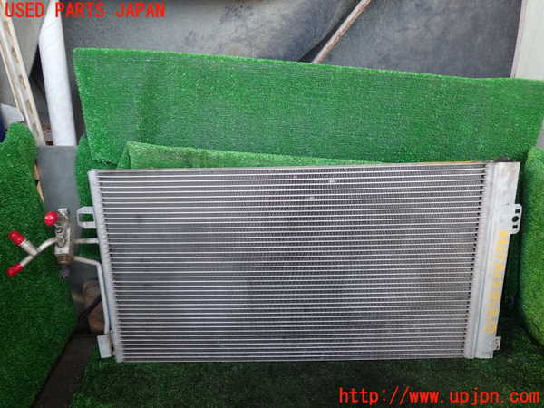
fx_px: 471
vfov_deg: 46.8
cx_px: 272
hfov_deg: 60.0
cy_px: 204
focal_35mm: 30
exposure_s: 1/60
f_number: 2.3
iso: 125
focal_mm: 5.4
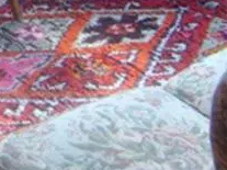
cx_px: -59
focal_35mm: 96
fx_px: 629
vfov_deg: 14.5
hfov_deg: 19.1
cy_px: -73
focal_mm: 8.13
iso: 100
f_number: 2.7
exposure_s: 1/114
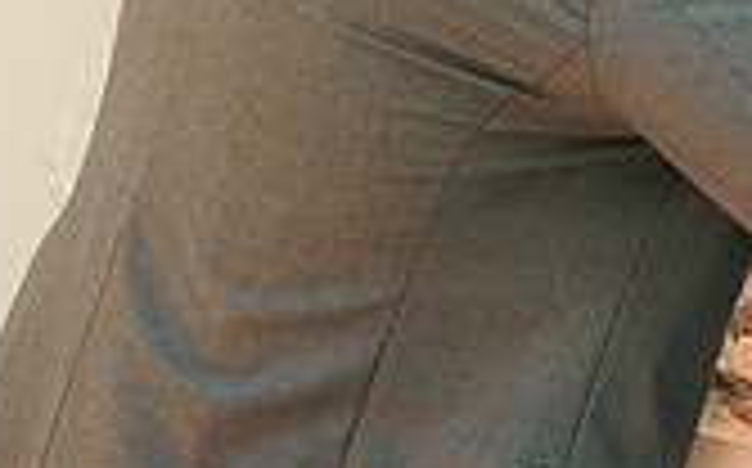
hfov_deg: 14.4
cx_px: 811
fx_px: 2907
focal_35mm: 142
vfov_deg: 9.1
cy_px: -43
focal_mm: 40
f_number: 3.5
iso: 160
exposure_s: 1/250
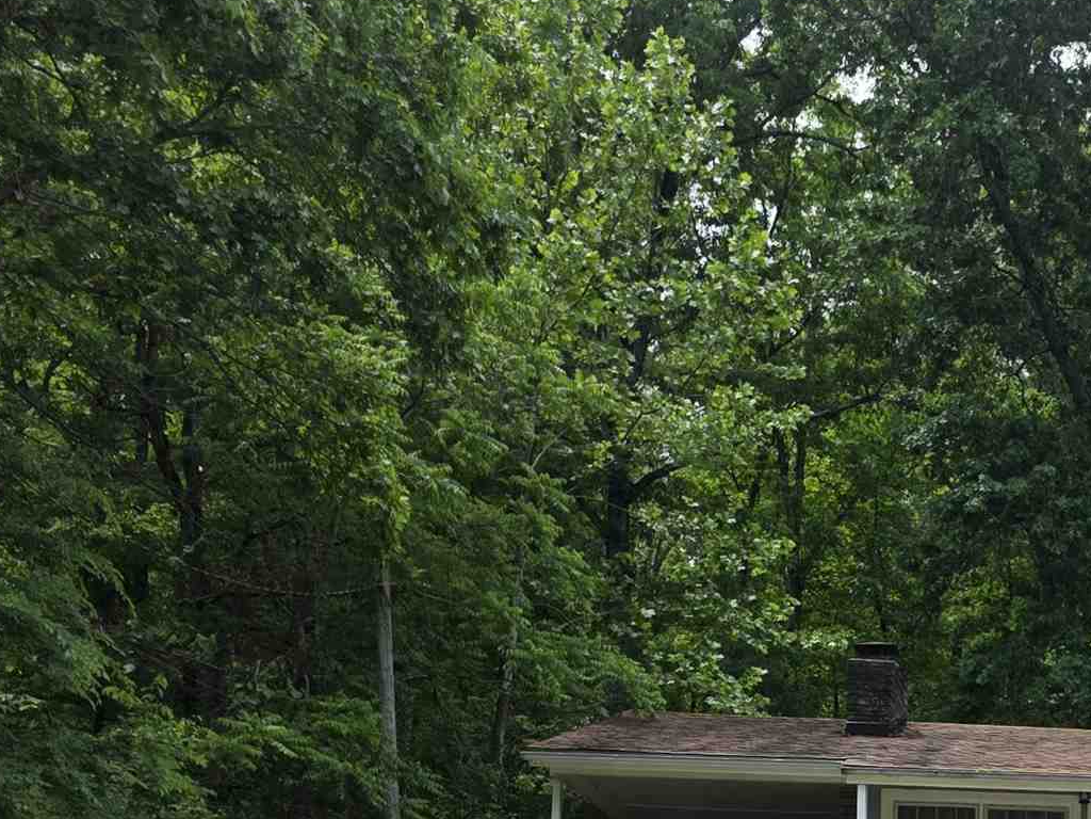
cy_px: 1161
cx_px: 1232
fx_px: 2175
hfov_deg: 25.8
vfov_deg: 19.1
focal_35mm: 69
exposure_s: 1/2544
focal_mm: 6.3
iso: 80
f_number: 1.7
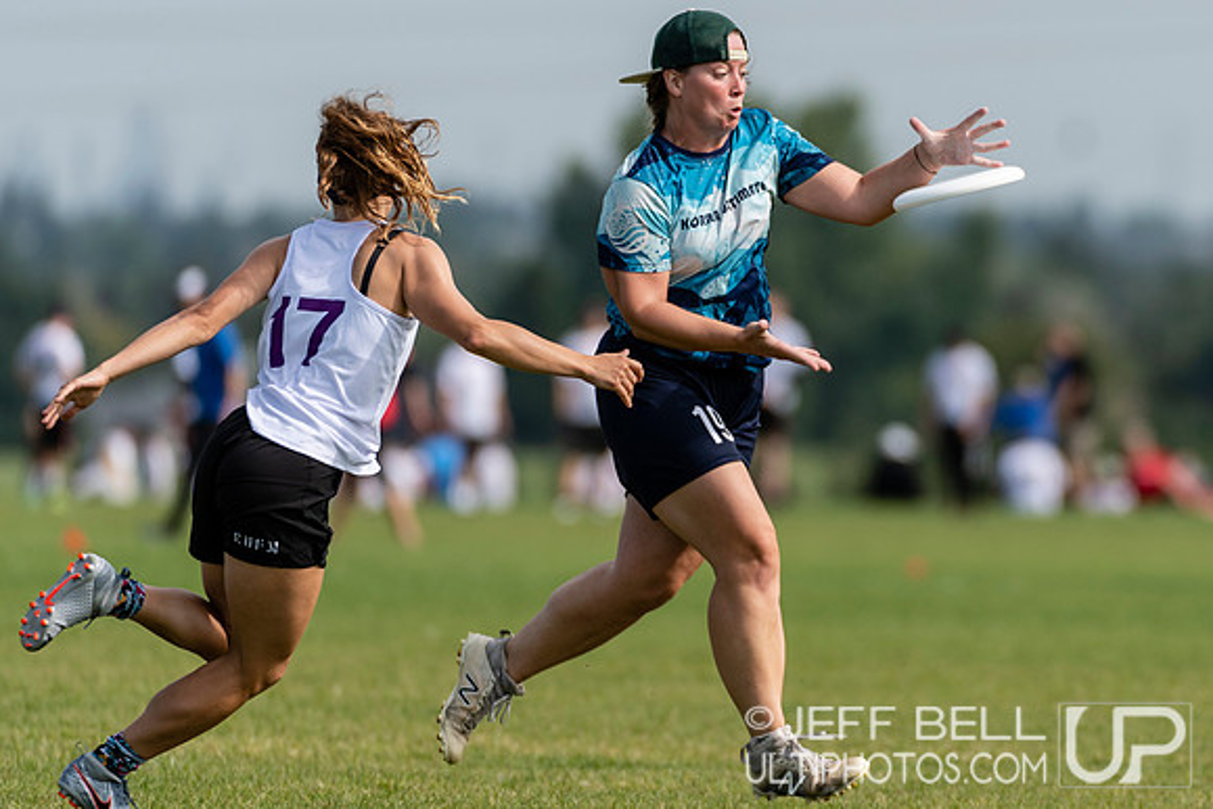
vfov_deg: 2.0
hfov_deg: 2.9
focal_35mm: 699
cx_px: 825
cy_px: 283
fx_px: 23572
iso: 100
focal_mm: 340
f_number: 4
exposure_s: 1/1250
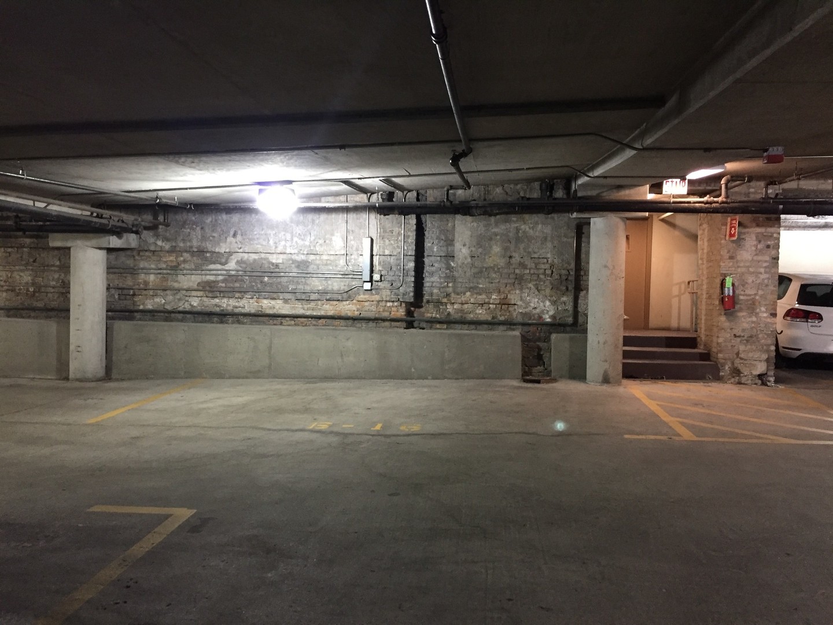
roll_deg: -2.0
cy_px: 312
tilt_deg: -1.8
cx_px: 416
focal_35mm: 29
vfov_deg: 48.2
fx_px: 698
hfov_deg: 61.7
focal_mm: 4.15
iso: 250
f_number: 2.2
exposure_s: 1/17
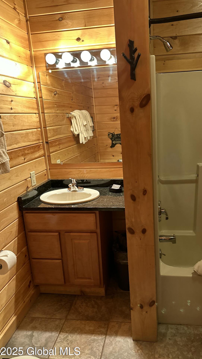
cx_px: 131
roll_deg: +2.3
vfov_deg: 69.9
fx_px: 257
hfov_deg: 42.4
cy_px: 183
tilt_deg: -14.3
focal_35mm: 27
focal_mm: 6.86
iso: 400
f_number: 1.78
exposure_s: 1/60
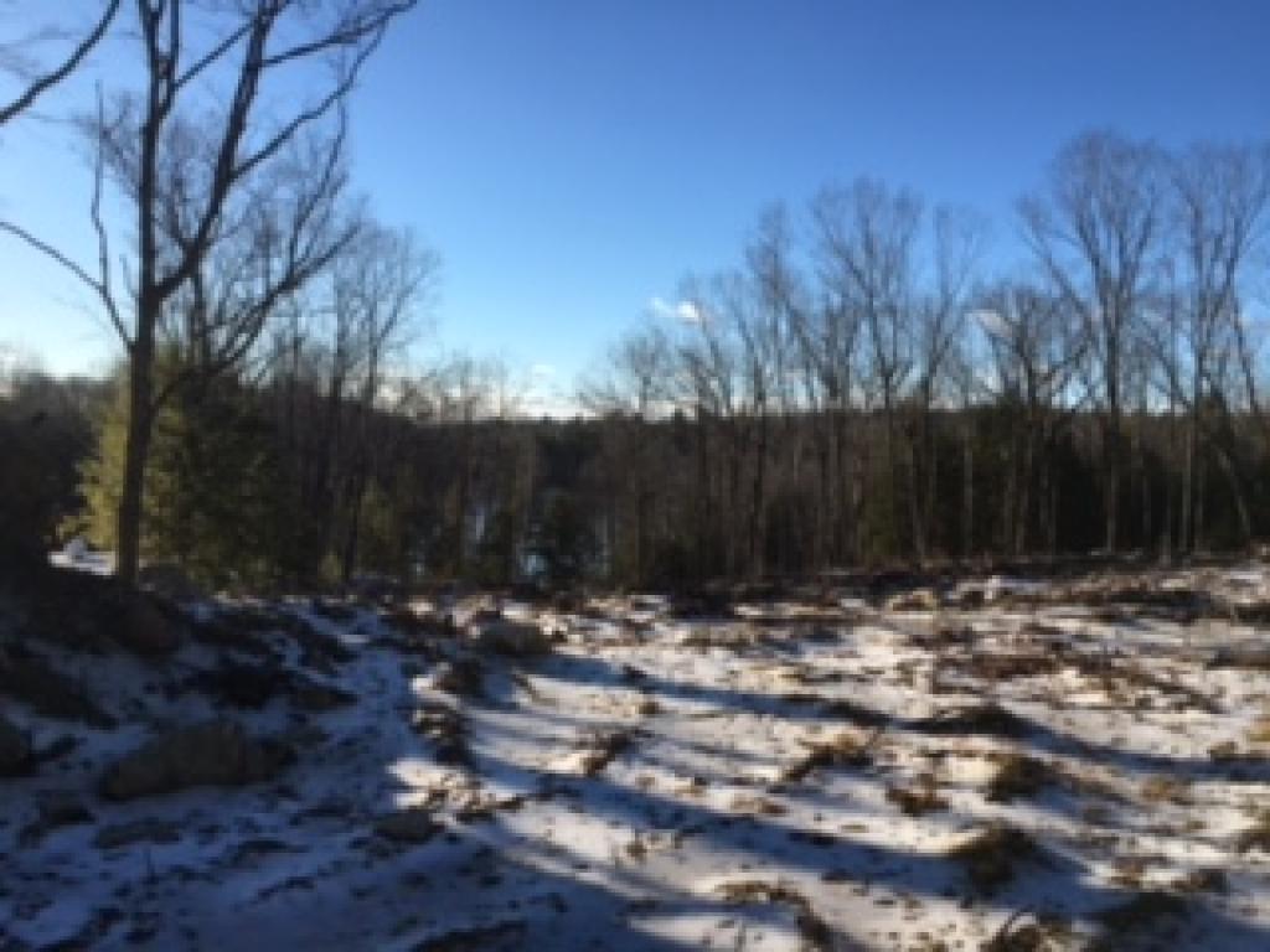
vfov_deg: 48.2
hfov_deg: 61.7
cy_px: 476
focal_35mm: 29
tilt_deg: -2.8
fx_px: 1064
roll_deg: -2.8
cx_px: 635
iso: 25
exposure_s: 1/1148
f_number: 2.2
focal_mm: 4.15
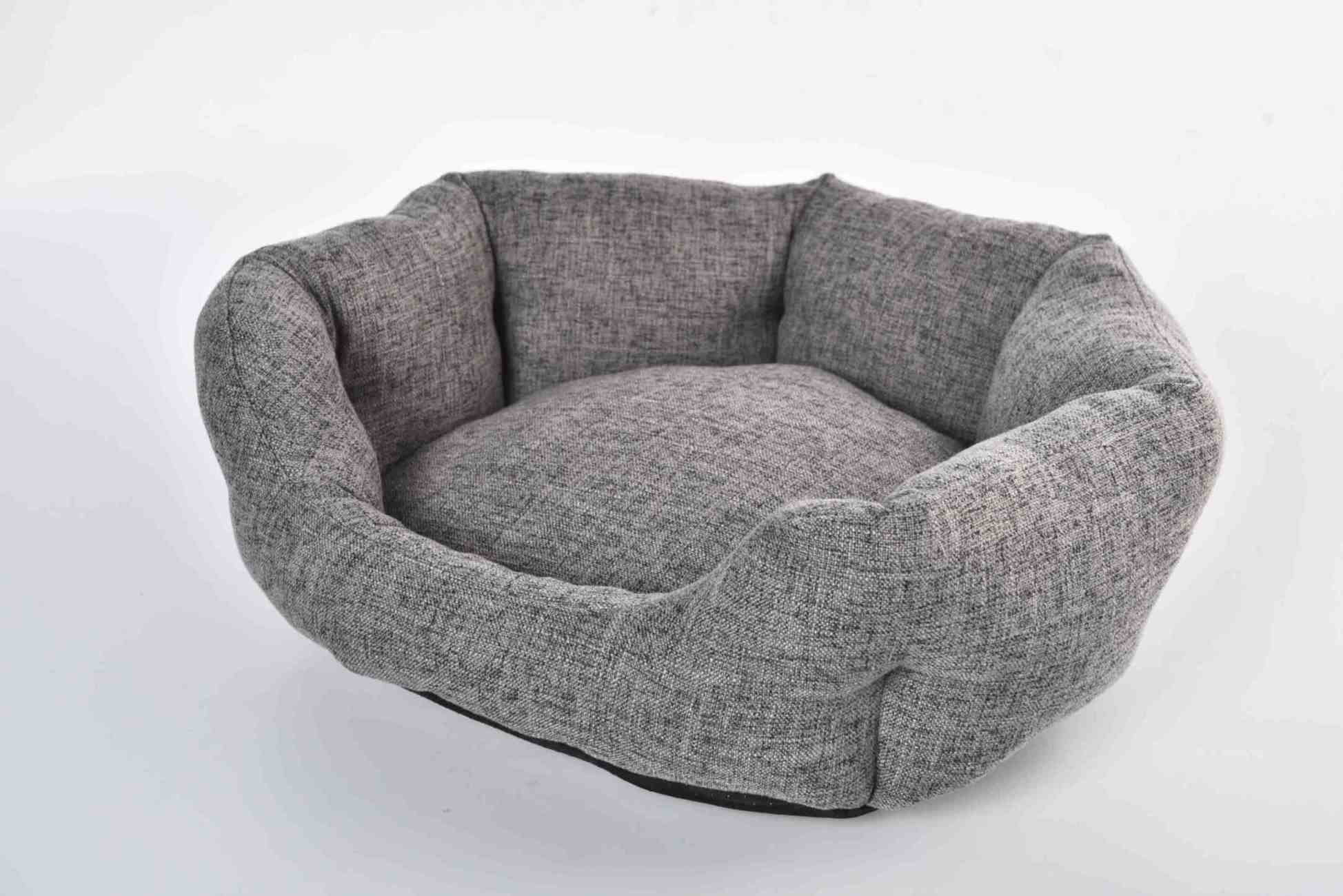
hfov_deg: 36.2
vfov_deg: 24.6
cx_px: 672
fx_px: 2052
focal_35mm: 55
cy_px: 448
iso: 320
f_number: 10
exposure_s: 1/125
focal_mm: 55
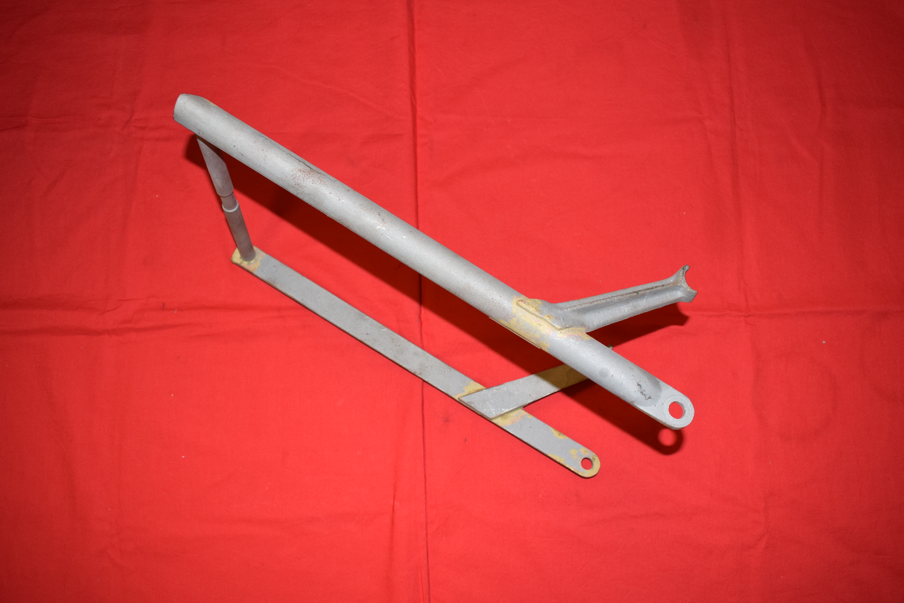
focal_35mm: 31
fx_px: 778
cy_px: 302
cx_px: 459
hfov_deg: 60.3
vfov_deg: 42.3
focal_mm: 20
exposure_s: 1/125
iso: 800
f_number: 5
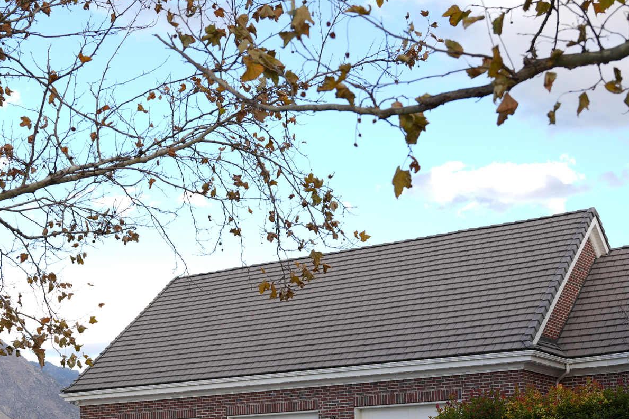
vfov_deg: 21.6
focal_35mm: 62
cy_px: 346
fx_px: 1083
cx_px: 204
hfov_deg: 32.1
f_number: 2.8
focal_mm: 24
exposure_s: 1/320
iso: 80
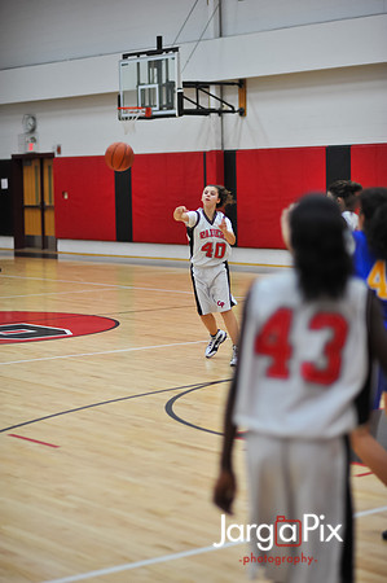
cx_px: 194
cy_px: 292
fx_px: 1374
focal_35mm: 85
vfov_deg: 23.9
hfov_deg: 16.0
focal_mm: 85
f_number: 2
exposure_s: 1/500
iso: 900
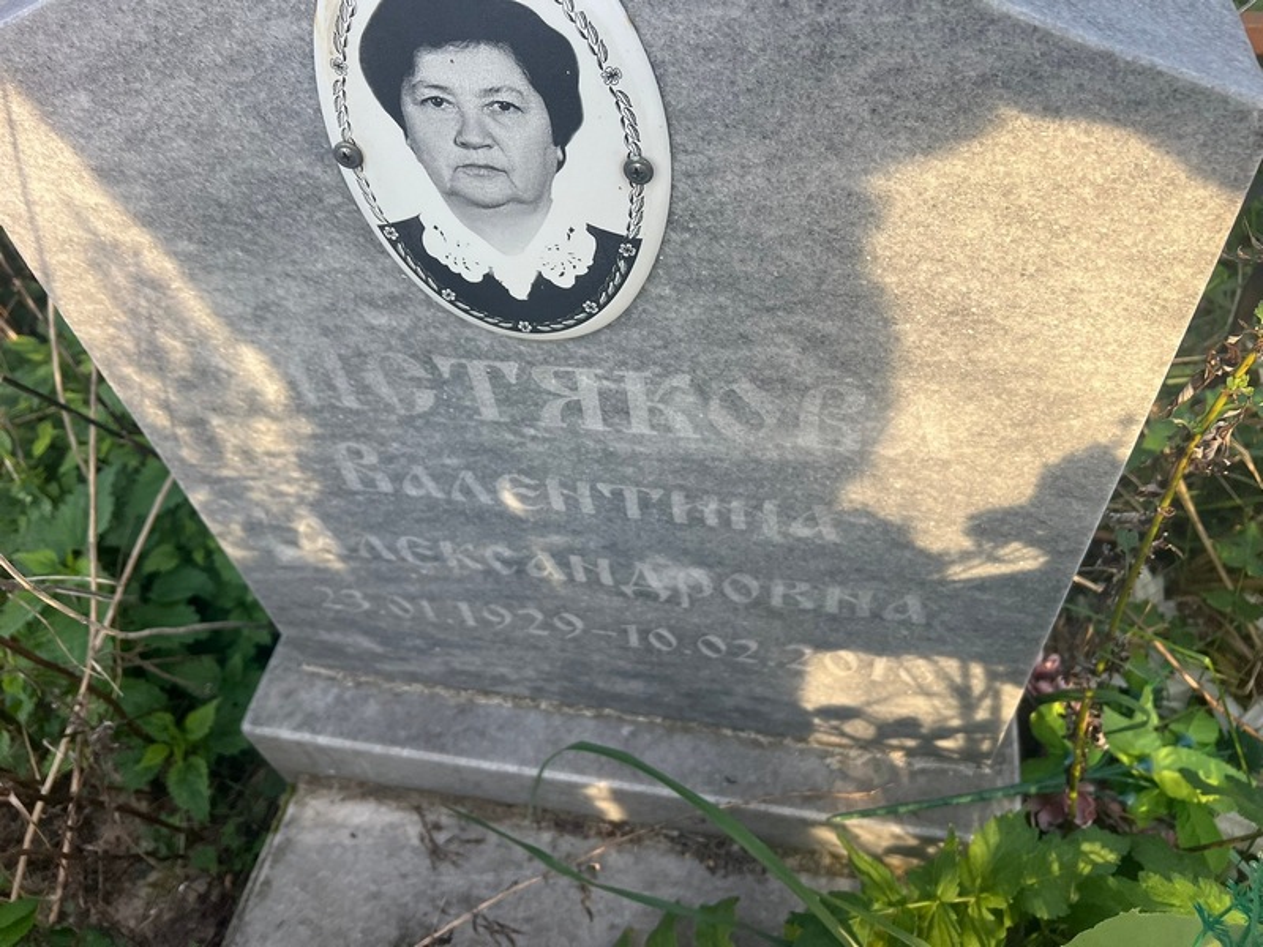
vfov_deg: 53.1
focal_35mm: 26
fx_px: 949
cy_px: 474
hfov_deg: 67.3
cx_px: 632
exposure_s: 1/827
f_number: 1.5
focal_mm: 5.7
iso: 50
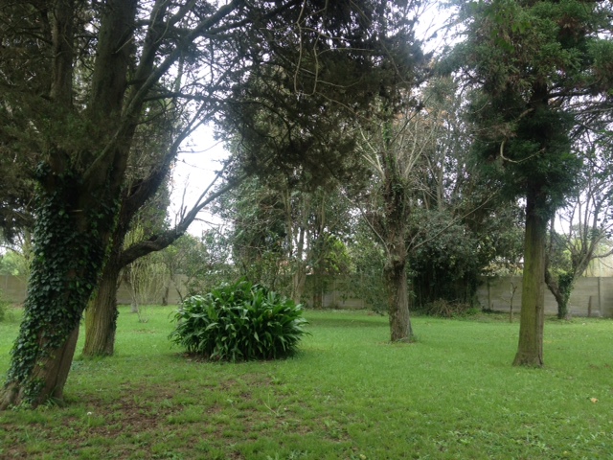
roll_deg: -0.3
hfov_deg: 55.4
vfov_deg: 42.9
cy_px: 230
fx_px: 584
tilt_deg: +7.1
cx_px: 306
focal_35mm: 33
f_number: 2.4
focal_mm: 4.12
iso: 50
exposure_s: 1/120
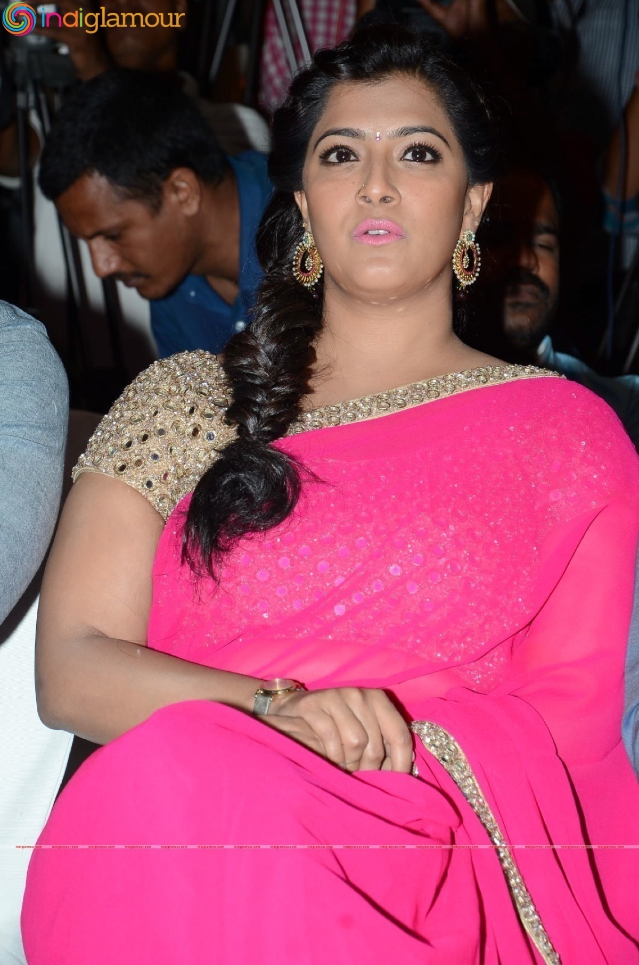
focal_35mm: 138
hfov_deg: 9.9
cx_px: 320
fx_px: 3692
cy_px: 482
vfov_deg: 14.9
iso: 400
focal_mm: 92
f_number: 6.3
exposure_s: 1/125
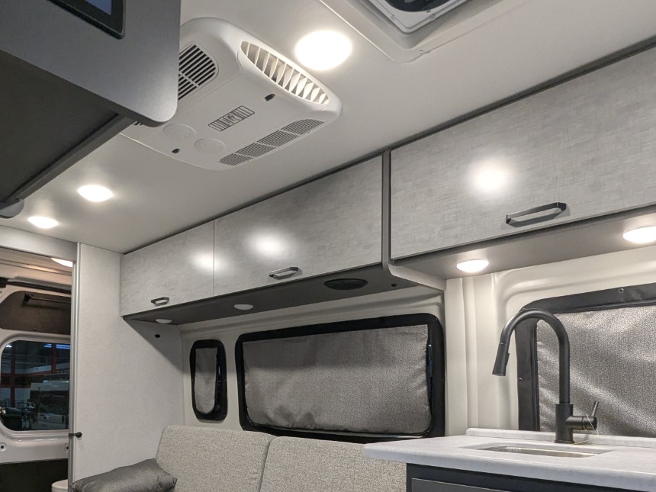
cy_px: 385
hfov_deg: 66.6
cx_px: 258
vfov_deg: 50.2
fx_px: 493
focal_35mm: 26
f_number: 2.2
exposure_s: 1/76.4
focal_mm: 2.35
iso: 155
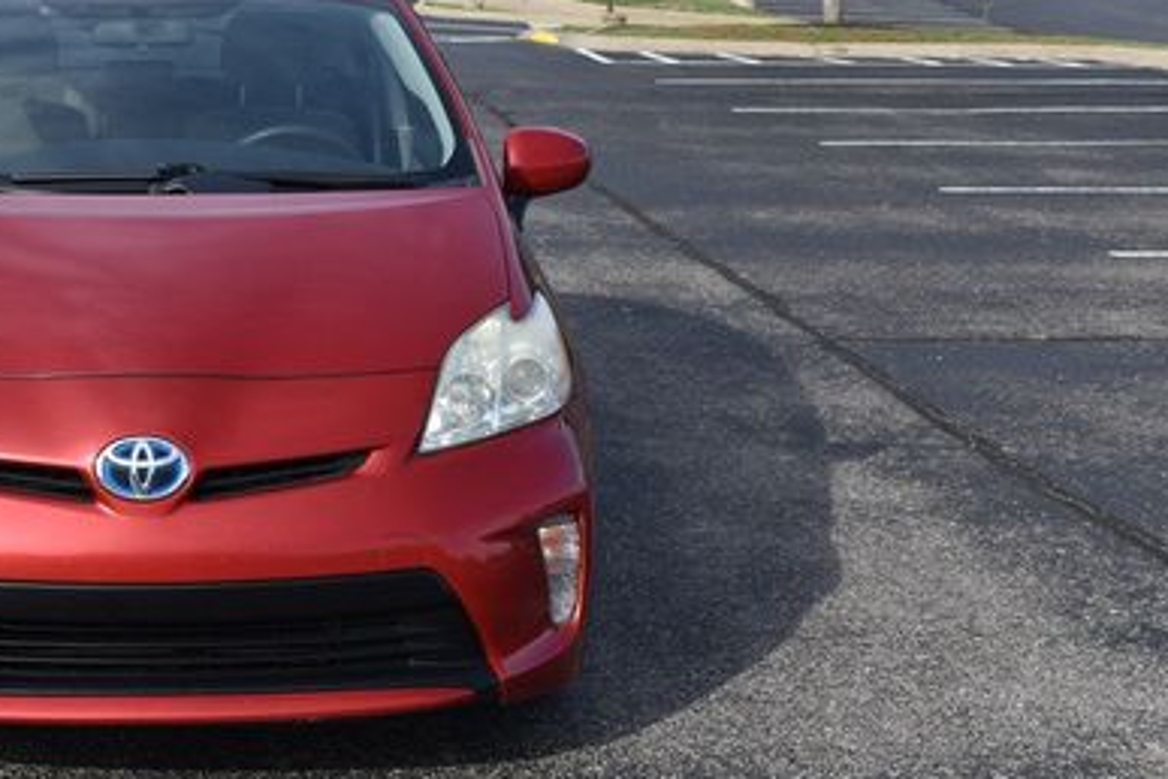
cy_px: 300
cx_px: 220
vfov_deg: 17.7
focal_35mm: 77
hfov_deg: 25.9
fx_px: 2492
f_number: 8
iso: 140
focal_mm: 31
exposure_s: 1/250
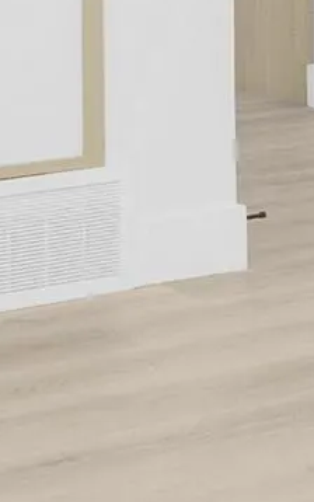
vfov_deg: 14.2
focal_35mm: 140
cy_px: -175
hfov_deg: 8.5
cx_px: 774
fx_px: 1915
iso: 400
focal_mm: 16
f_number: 8
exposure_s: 1/30
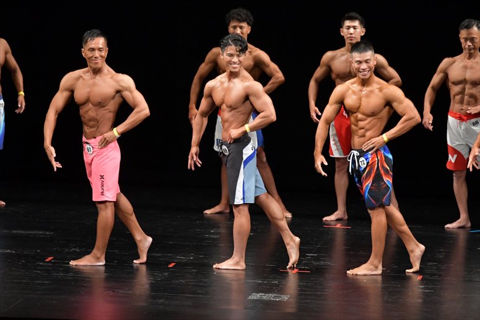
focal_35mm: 240
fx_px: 3198
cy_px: 160
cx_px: 240
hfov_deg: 8.6
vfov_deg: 5.7
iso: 3200
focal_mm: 160
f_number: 5.6
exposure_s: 1/400
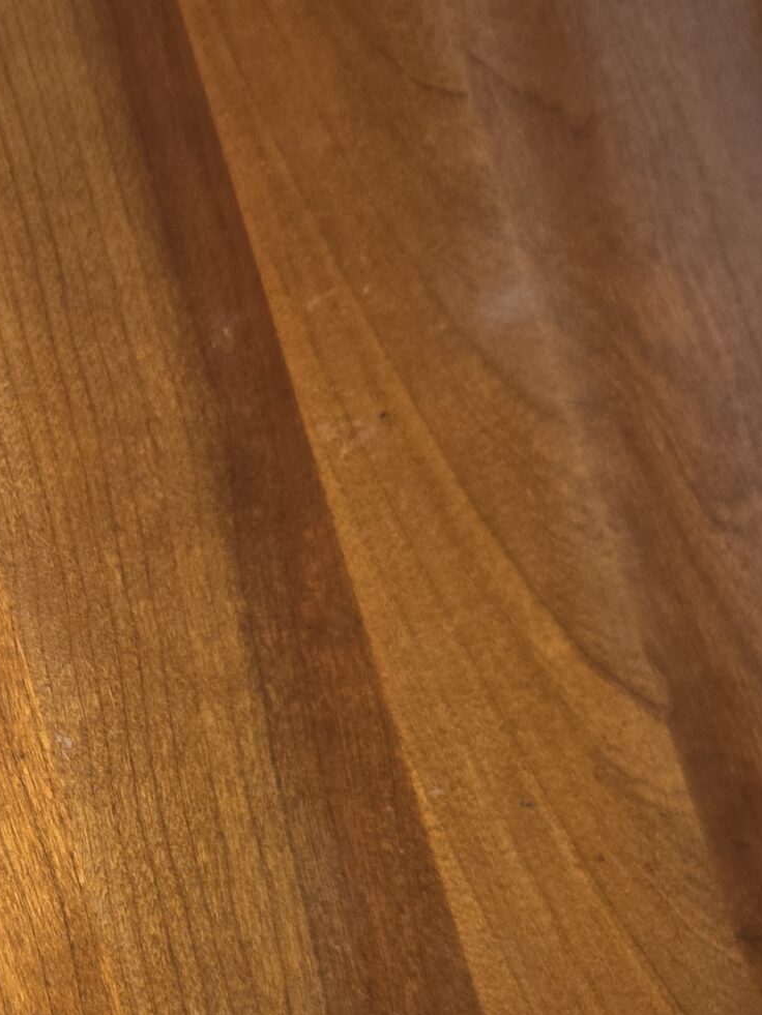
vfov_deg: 31.8
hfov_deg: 23.3
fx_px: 1761
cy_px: 712
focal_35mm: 60
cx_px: -12
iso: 100
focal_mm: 5.4
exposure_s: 1/24
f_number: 1.8
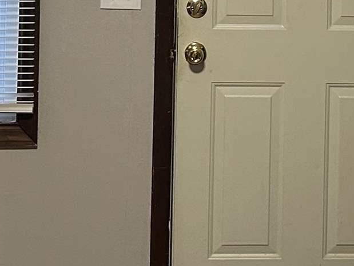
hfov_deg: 15.2
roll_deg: -0.9
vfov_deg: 11.3
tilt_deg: -3.7
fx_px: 1319
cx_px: 284
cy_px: -53
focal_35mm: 129
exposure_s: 1/60
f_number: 1.5
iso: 125
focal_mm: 5.7
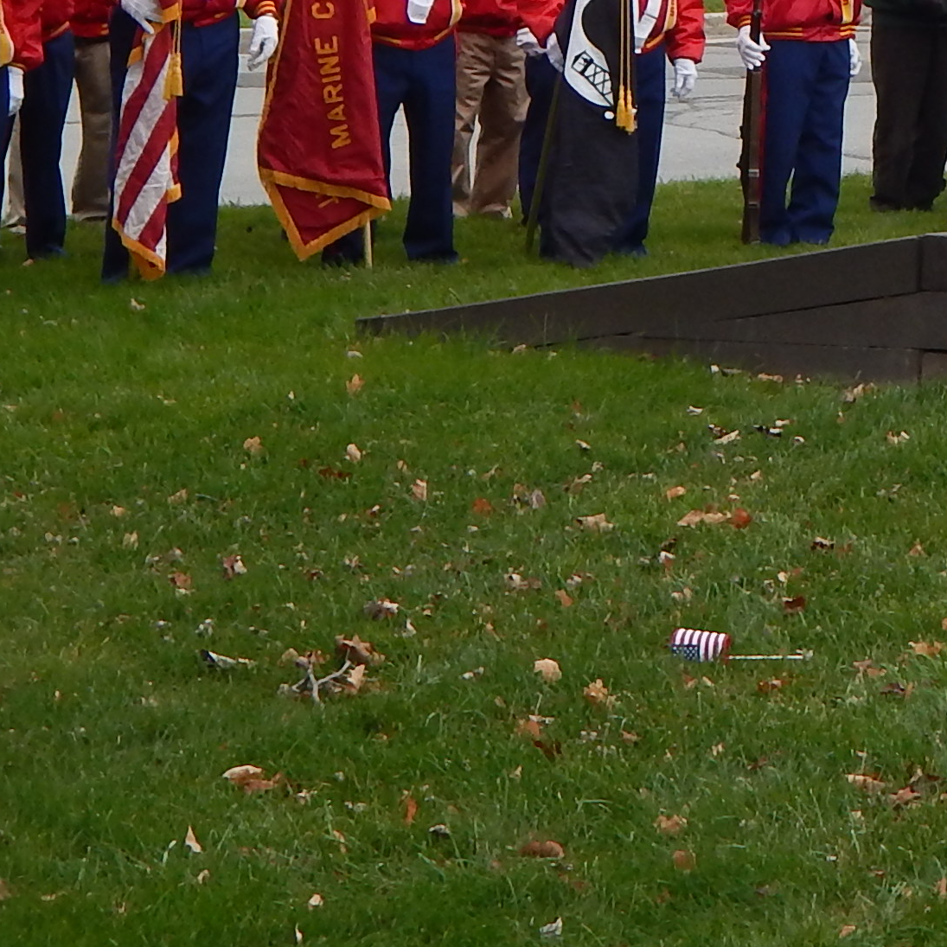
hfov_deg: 10.6
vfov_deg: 10.6
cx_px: 1289
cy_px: -346
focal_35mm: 160
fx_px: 4952
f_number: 3.6
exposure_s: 1/250
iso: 125
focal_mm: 7.7
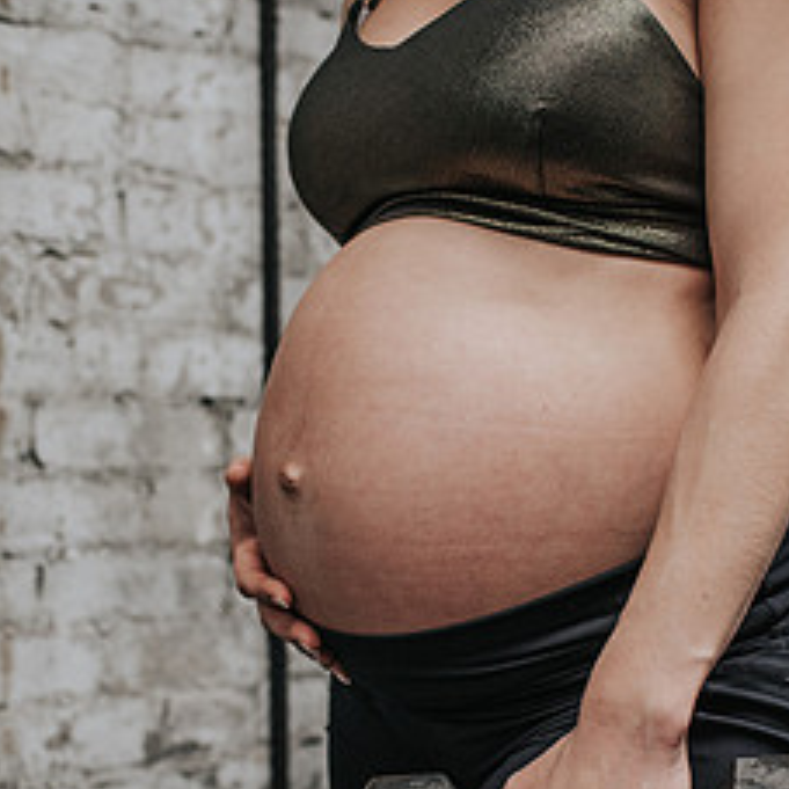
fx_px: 1521
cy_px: 535
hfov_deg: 29.0
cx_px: 487
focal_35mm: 59
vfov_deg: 28.9
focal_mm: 35
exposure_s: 1/250
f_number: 3.2
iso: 800
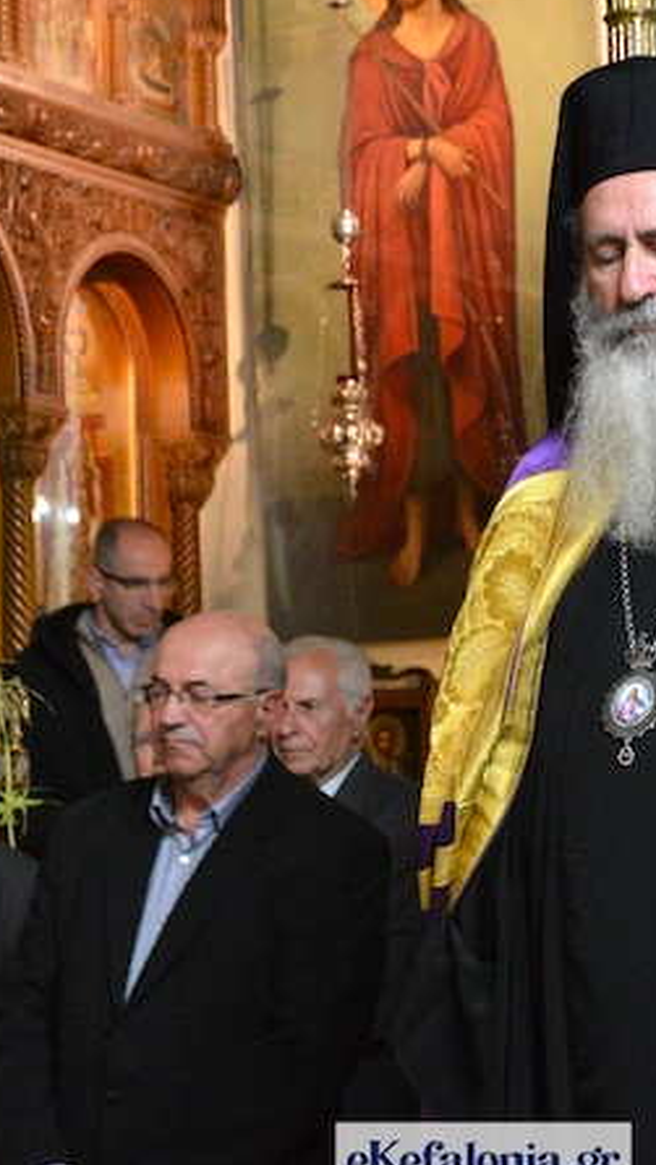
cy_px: 592
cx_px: 504
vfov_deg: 20.0
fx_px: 3308
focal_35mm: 107
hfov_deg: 11.3
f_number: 4.5
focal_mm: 38
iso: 3200
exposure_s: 1/8
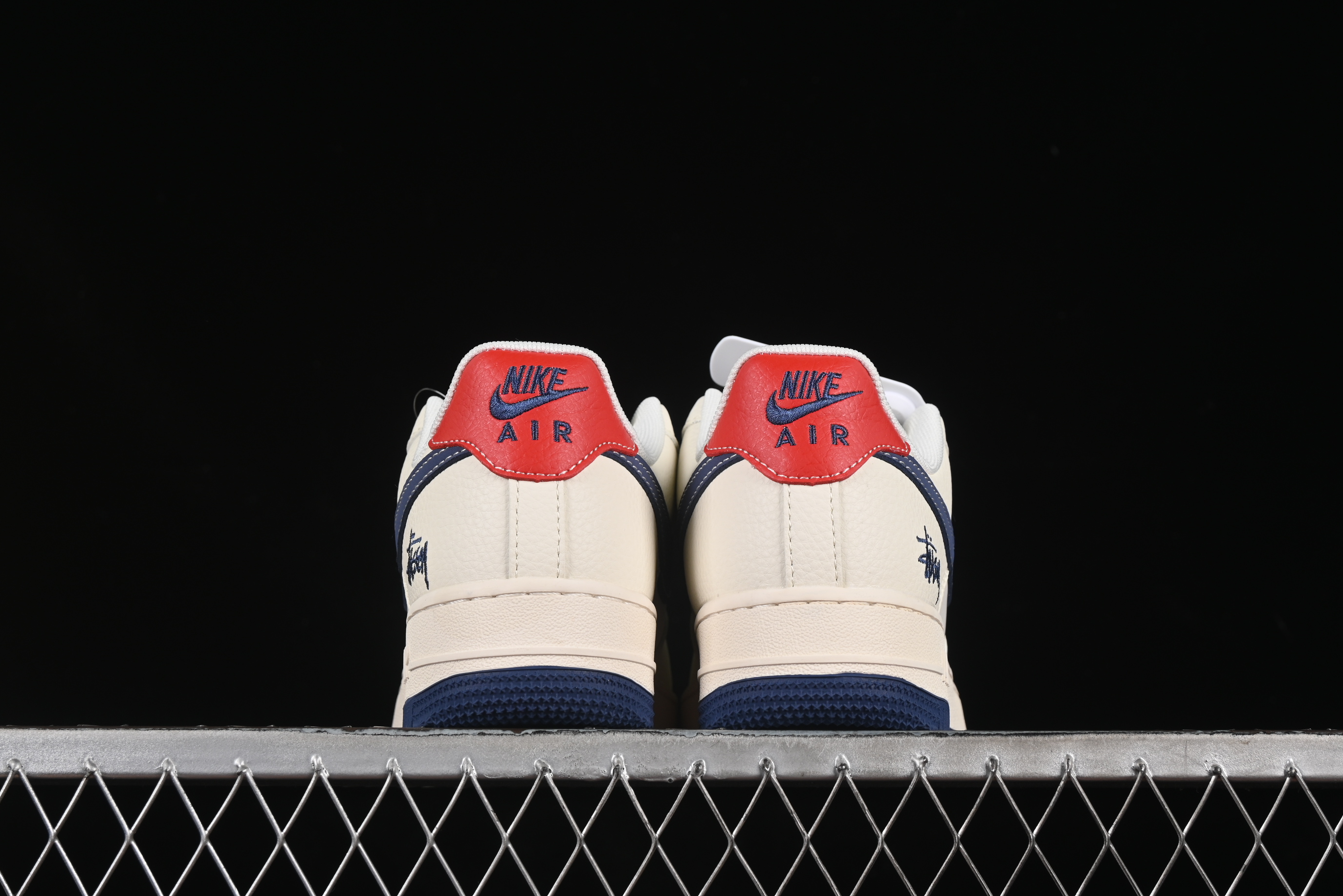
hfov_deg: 26.6
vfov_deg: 18.0
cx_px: 664
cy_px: 448
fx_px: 2835
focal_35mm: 76
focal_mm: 50
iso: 160
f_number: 8
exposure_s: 1/60
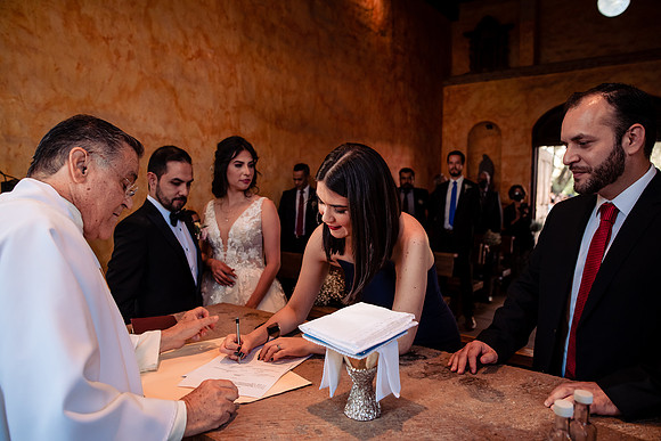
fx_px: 441
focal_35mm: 24
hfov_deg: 73.7
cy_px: 220
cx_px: 330
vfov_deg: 53.2
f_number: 3.5
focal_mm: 24
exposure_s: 1/200
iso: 1250
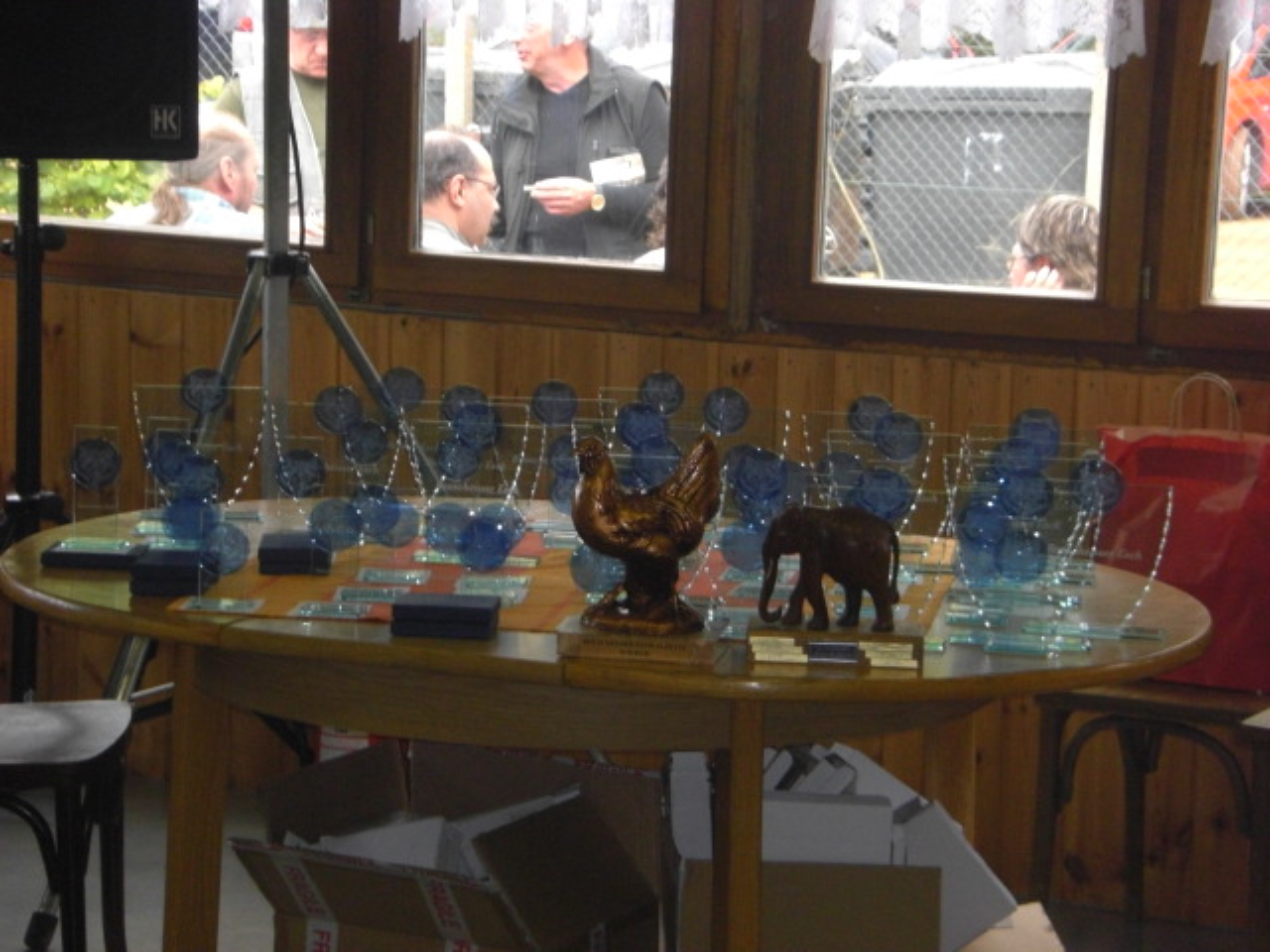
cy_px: 476
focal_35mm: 104
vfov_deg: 14.2
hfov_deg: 18.9
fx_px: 3816
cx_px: 635
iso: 200
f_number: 4.2
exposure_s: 1/60
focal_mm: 17.3
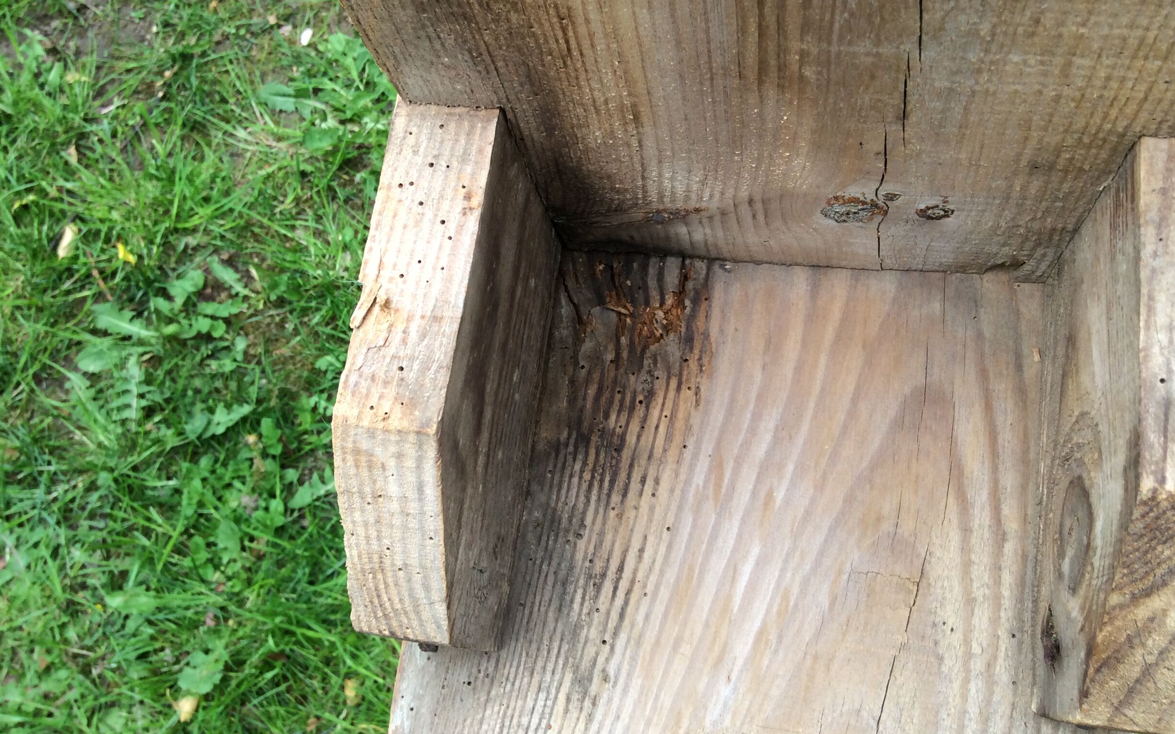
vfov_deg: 35.3
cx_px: 596
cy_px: 315
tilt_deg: -63.5
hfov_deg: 54.0
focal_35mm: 36
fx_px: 1153
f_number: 2.4
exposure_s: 1/234
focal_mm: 3.3
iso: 32
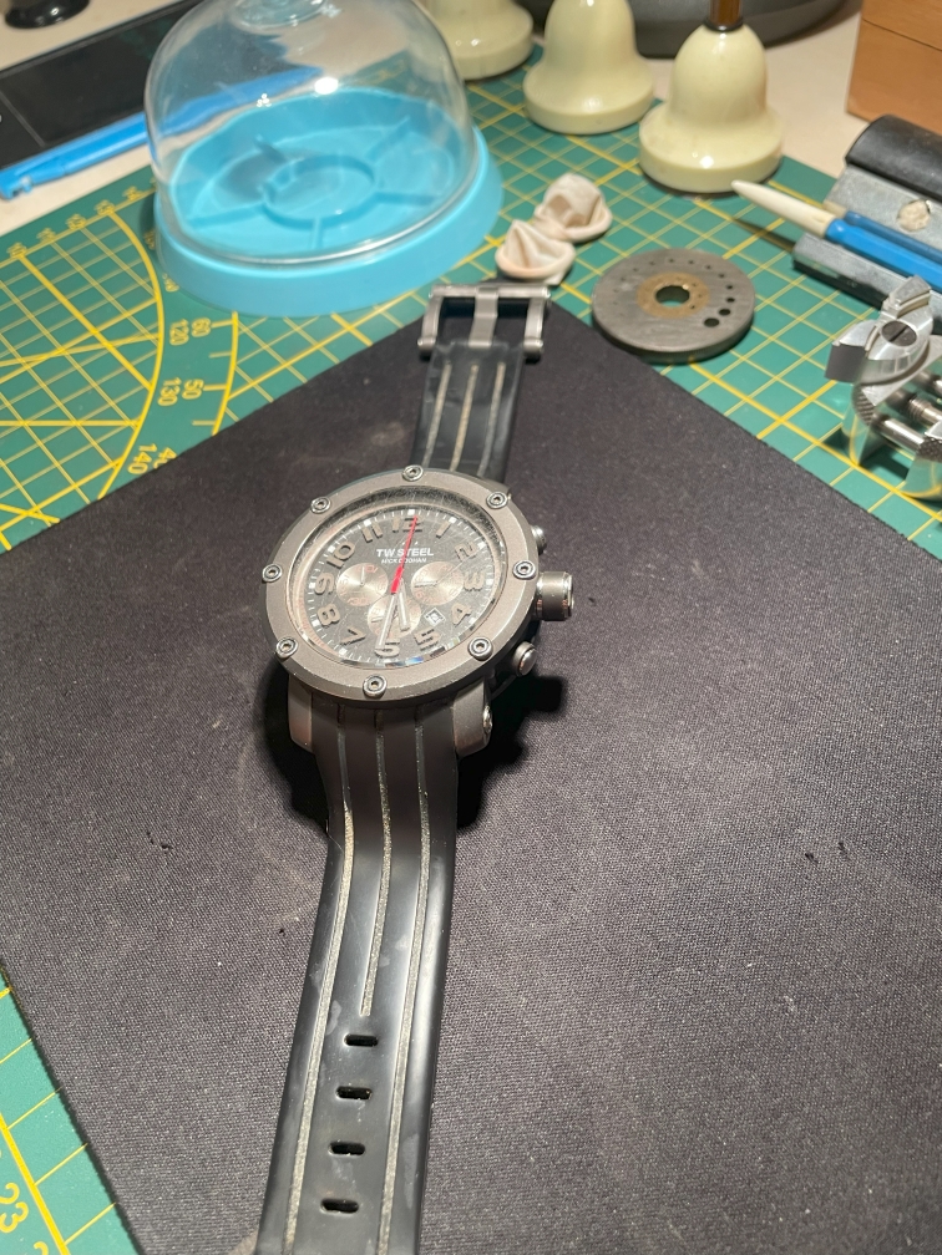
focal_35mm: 26
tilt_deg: -53.5
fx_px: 943
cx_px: 471
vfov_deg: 67.3
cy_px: 628
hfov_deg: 53.1
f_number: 1.6
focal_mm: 4.2
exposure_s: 1/50
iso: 100
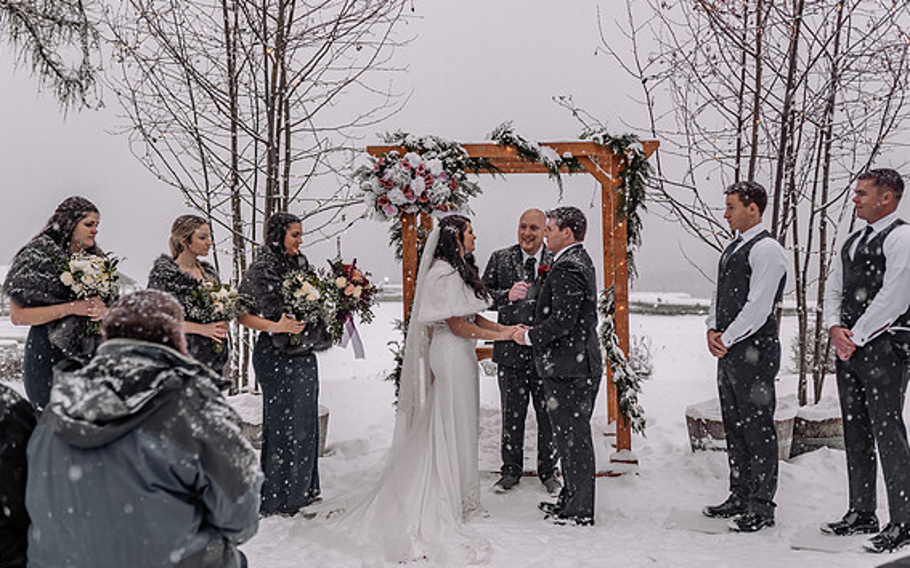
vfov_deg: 33.6
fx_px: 942
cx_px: 459
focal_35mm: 38
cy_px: 280
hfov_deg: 51.6
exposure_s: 1/250
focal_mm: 35
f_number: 2
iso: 200
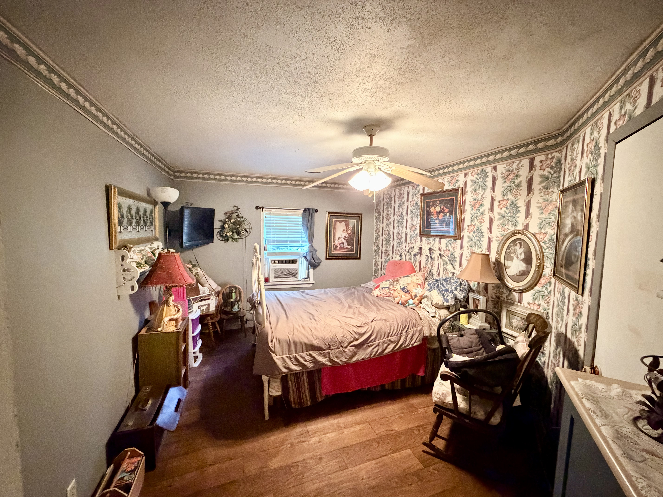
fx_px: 268
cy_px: 248
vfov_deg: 85.7
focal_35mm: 14
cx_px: 332
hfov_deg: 102.1
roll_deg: -0.9
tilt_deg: -4.2
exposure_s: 1/40
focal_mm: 2.22
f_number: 2.2
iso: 1600
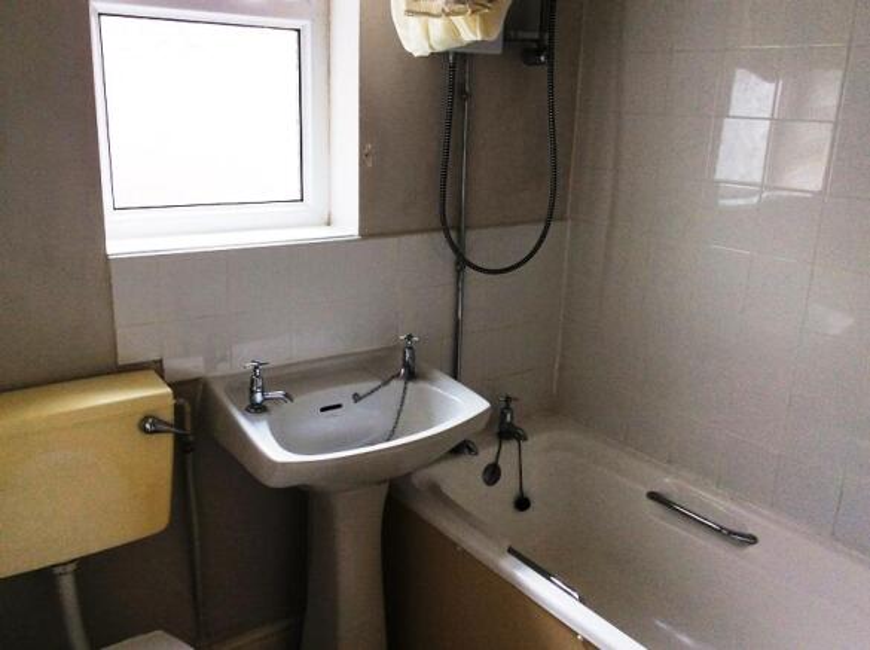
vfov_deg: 44.1
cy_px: 325
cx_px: 435
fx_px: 803
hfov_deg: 56.9
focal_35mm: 32
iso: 40
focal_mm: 3.3
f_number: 2.4
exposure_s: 1/40
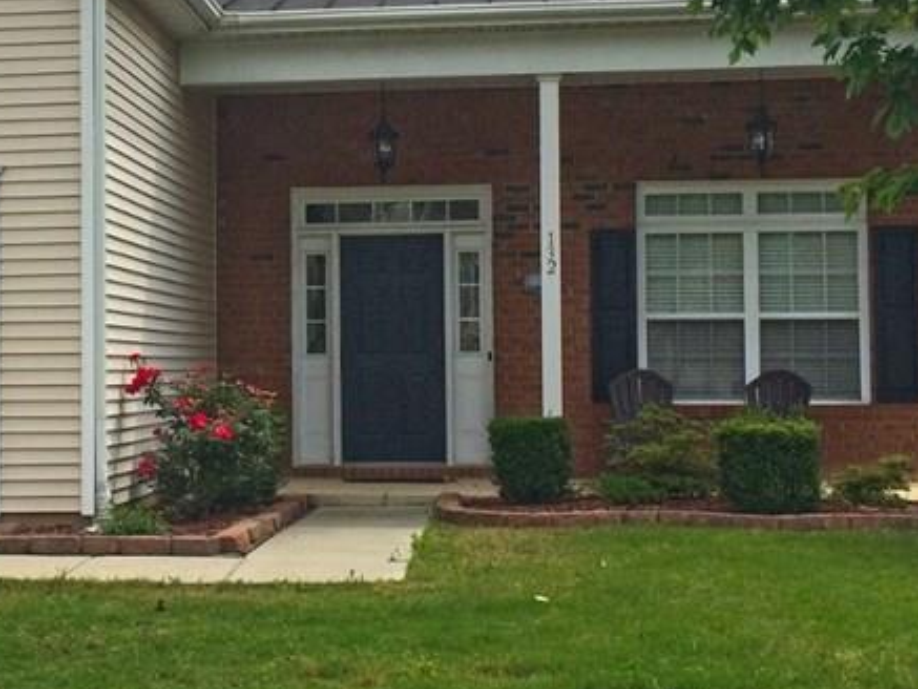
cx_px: 206
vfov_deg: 21.3
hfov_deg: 28.1
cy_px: 116
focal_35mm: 68
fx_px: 1804
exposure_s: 1/3165
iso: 32
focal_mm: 4.15
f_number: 2.2
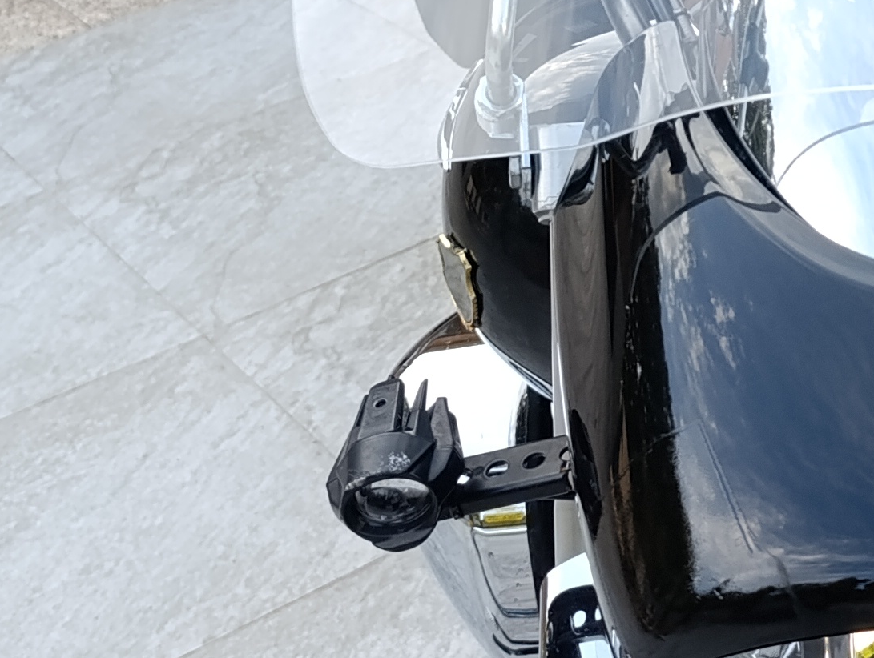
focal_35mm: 86
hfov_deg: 21.4
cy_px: -113
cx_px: 990
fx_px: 2175
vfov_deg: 16.6
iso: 100
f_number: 1.6
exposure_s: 1/100
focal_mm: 6.14
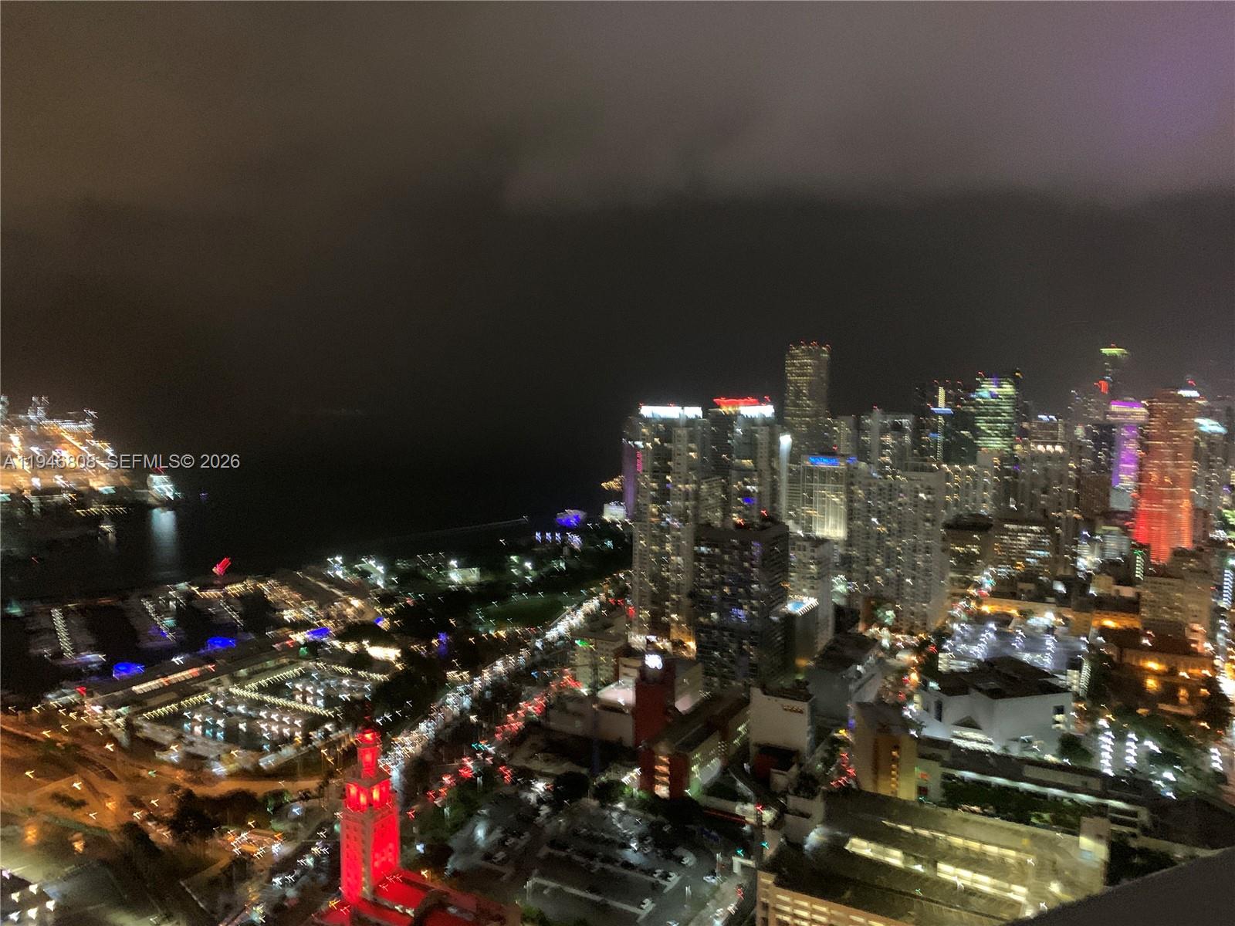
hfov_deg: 67.3
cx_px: 618
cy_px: 463
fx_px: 928
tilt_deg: -5.8
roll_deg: -2.2
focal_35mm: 26
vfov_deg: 53.1
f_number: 1.8
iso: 640
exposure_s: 1/16
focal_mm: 4.25
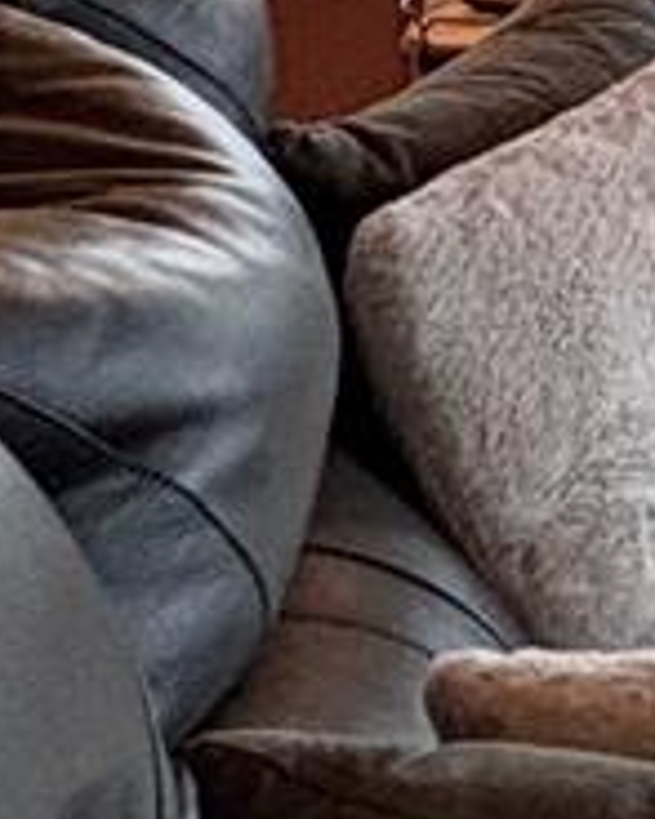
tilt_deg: +0.4
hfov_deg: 9.8
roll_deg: -1.2
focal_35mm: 114
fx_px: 2765
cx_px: 2032
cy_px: -672
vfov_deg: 14.7
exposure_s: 1/120
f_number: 2.2
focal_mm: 2.22
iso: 320
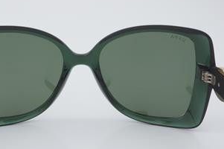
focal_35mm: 70
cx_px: 83
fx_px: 433
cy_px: 77
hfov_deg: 28.9
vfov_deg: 19.5
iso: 100
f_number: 32
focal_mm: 35
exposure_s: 1/3
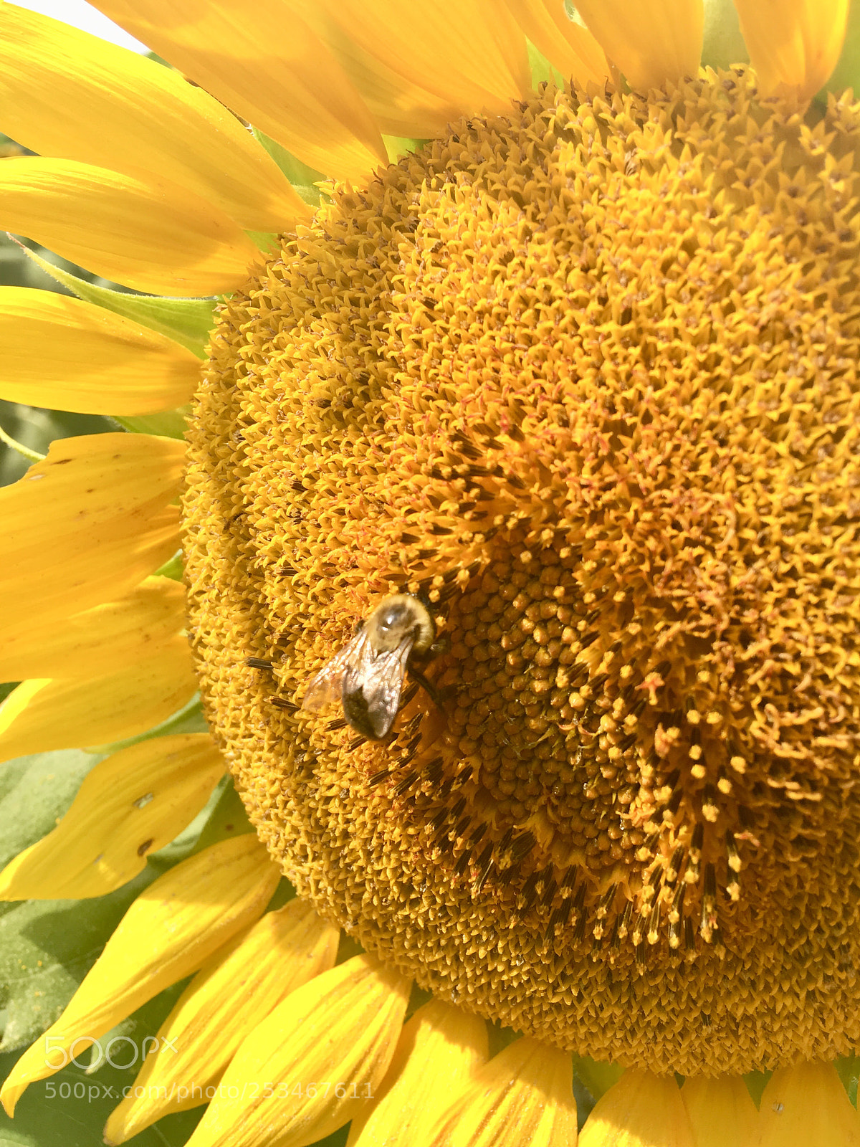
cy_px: 574
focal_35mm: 29
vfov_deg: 61.7
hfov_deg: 48.2
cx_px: 430
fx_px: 961
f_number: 2.2
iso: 25
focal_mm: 4.15
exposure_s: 1/304
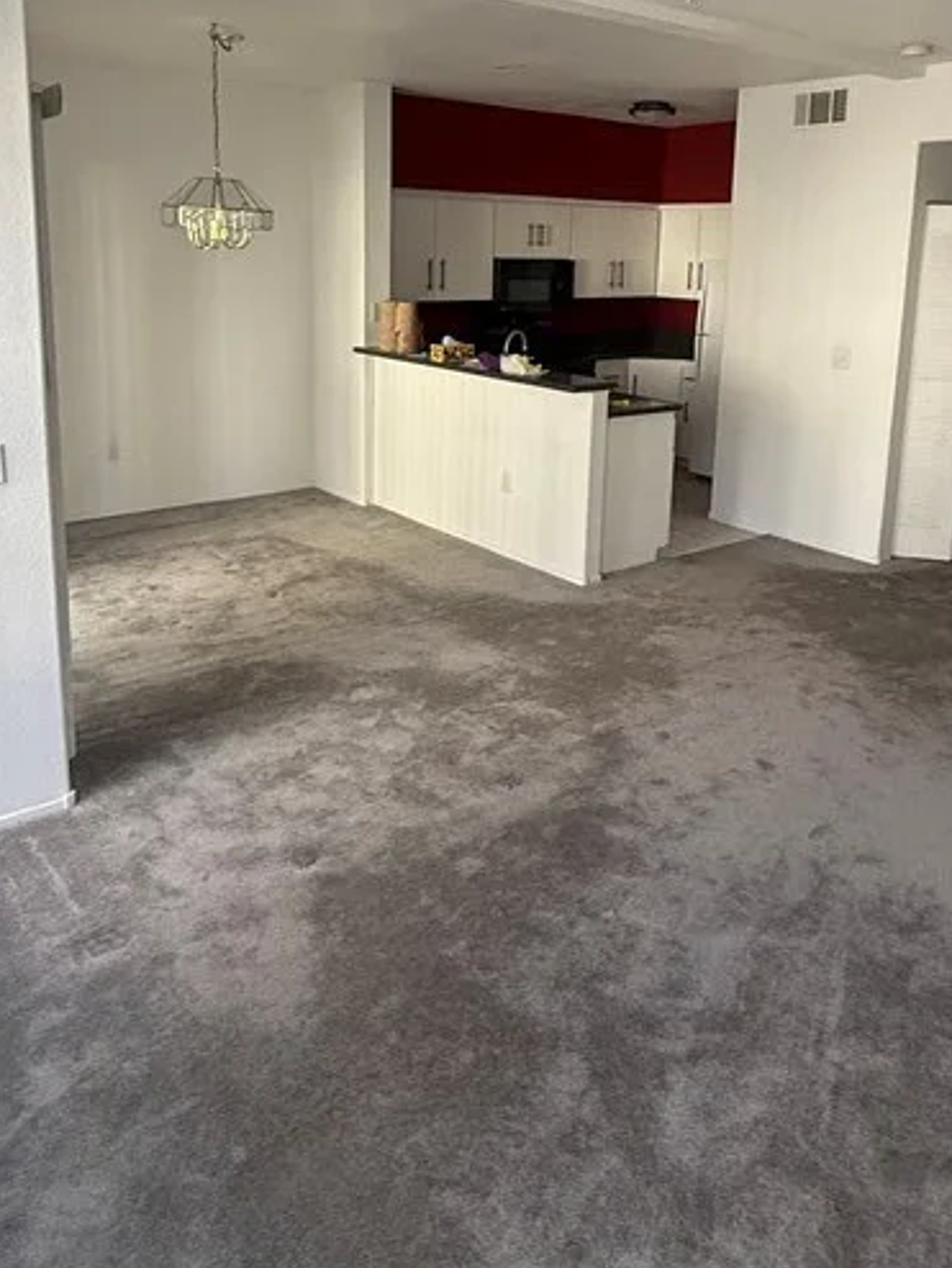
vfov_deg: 60.5
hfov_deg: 48.3
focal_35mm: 29
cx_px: 480
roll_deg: -1.5
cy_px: 447
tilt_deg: -11.1
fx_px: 1062
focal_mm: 2.22
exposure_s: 1/95
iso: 320
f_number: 2.2
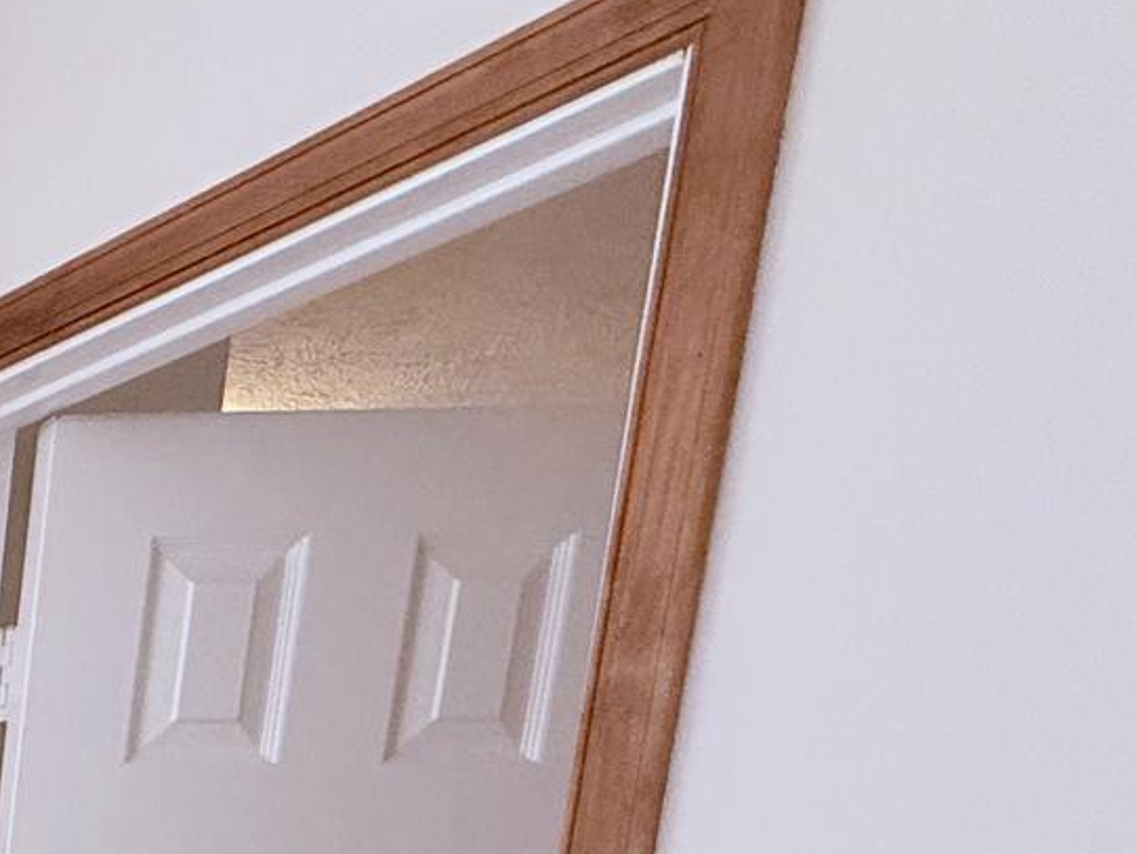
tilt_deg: -10.5
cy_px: 1487
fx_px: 1741
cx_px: -826
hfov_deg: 23.0
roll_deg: -0.2
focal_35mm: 53
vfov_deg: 20.5
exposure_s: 1/120
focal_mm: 2.22
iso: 160
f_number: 2.2
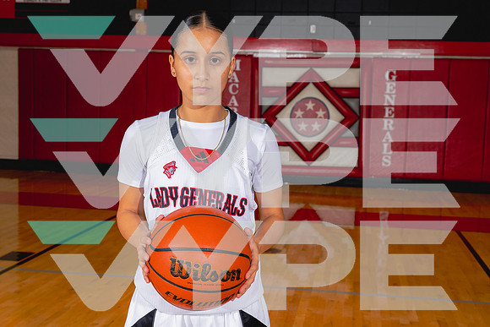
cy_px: 164
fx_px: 667
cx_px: 245
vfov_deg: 27.5
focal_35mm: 49
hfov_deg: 40.3
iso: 800
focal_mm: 49
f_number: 8
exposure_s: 1/250
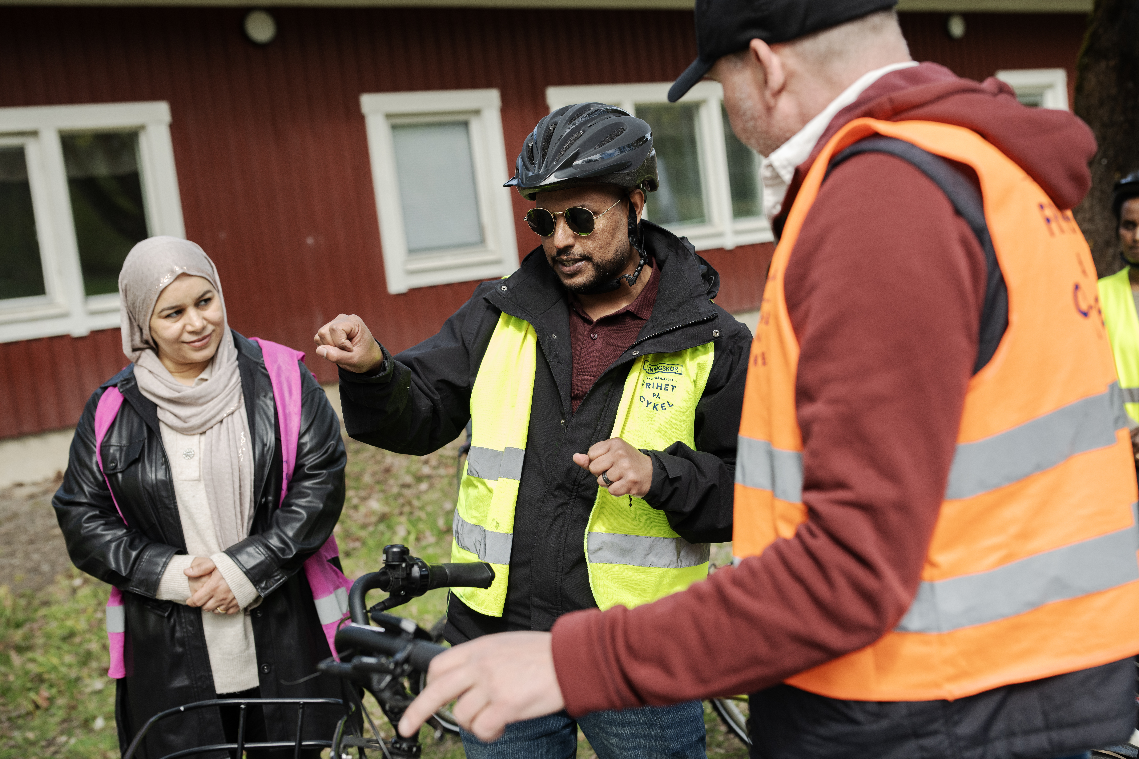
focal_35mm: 40
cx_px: 570
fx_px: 1265
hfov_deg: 48.5
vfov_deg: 33.4
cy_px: 380
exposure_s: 1/1600
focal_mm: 40
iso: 320
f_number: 2.8
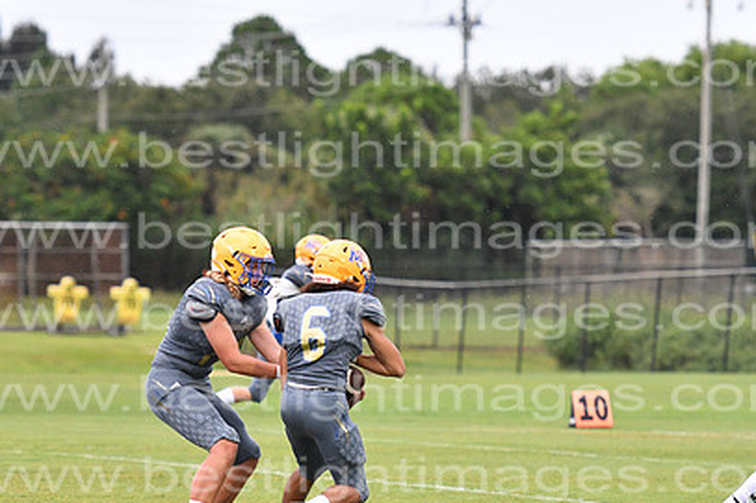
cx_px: 386
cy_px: 357
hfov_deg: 6.4
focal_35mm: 321
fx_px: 6738
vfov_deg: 4.3
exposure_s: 1/3200
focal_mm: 150
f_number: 3.2
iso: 3600
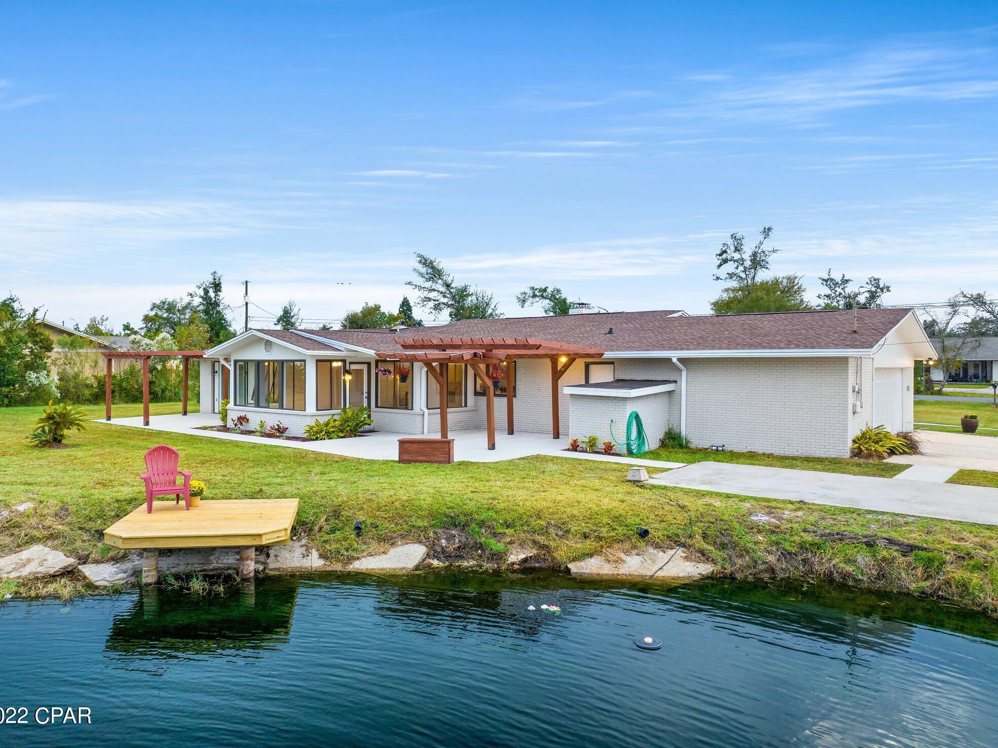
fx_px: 721
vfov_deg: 54.9
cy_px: 362
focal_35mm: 25
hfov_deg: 69.4
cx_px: 483
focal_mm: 12.29
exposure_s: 1/30
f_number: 2.8
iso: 100
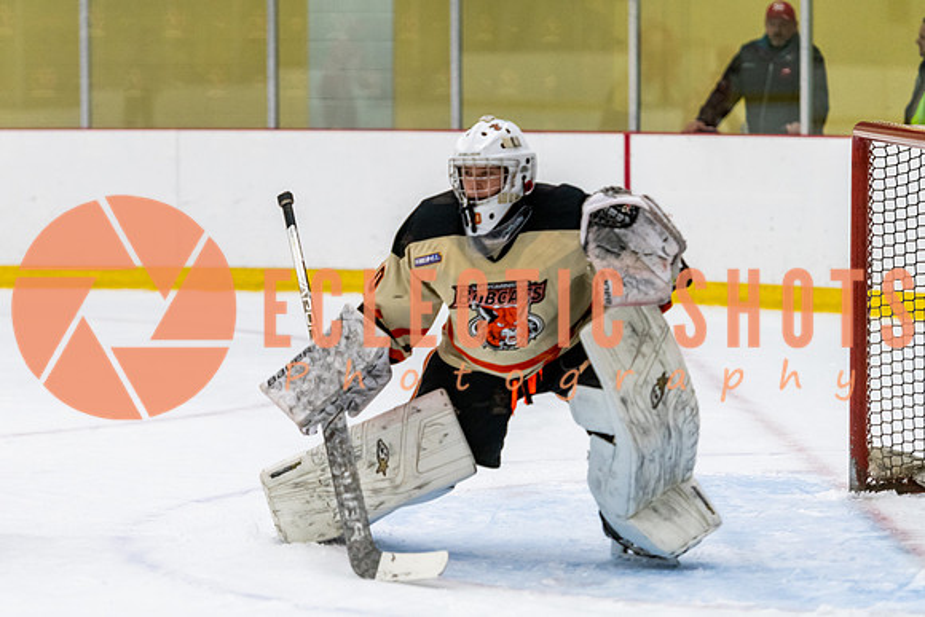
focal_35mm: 157
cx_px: 417
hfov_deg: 13.1
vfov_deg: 8.7
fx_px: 4036
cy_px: 278
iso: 2800
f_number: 2.8
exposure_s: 1/640
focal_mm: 135
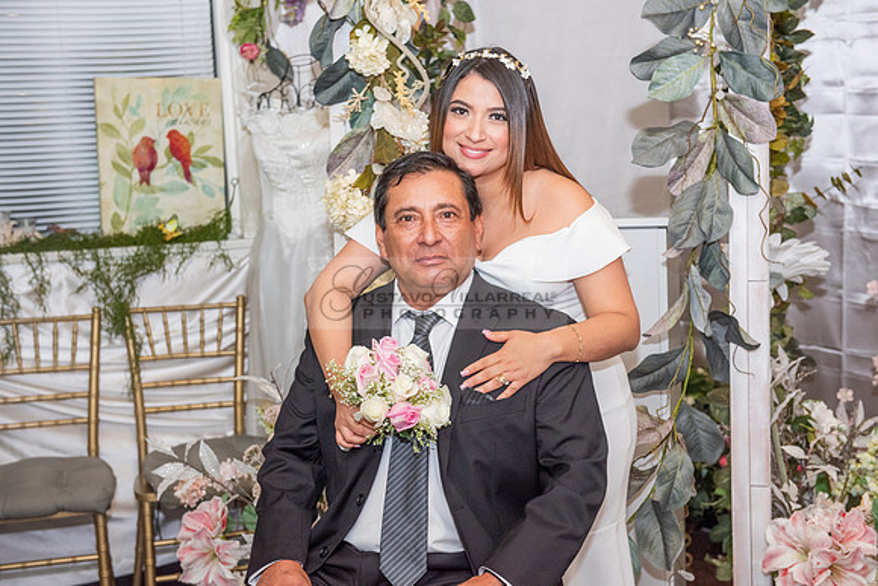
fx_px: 1366
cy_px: 293
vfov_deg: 24.2
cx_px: 439
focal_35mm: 56
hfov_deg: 35.6
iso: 1600
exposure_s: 1/125
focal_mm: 56
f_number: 4.5
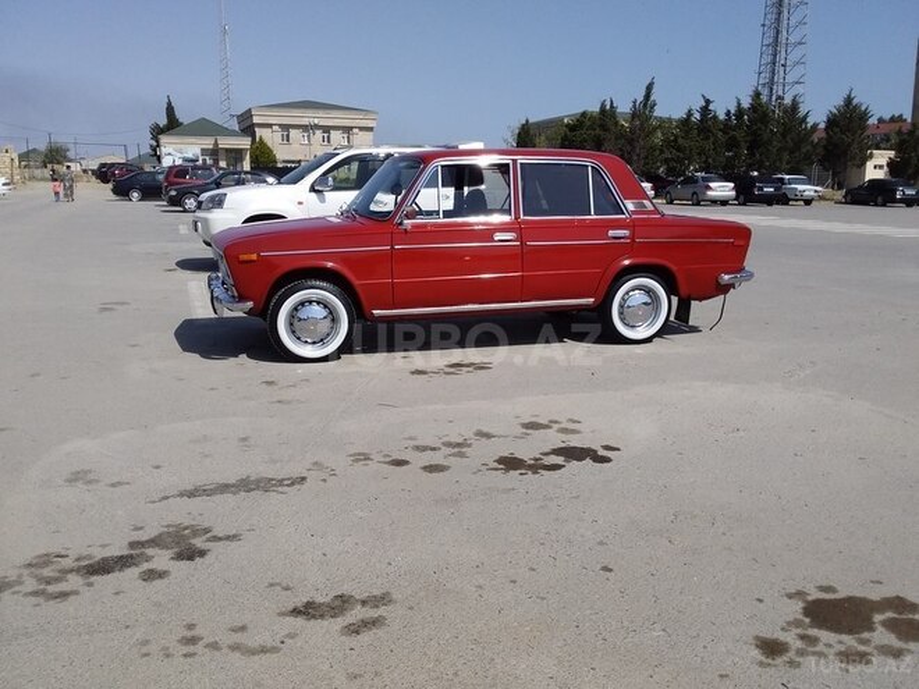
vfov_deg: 45.4
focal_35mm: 31
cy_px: 344
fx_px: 823
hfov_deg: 58.4
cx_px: 460
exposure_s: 1/3032
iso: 40
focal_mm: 3.3
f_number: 2.2
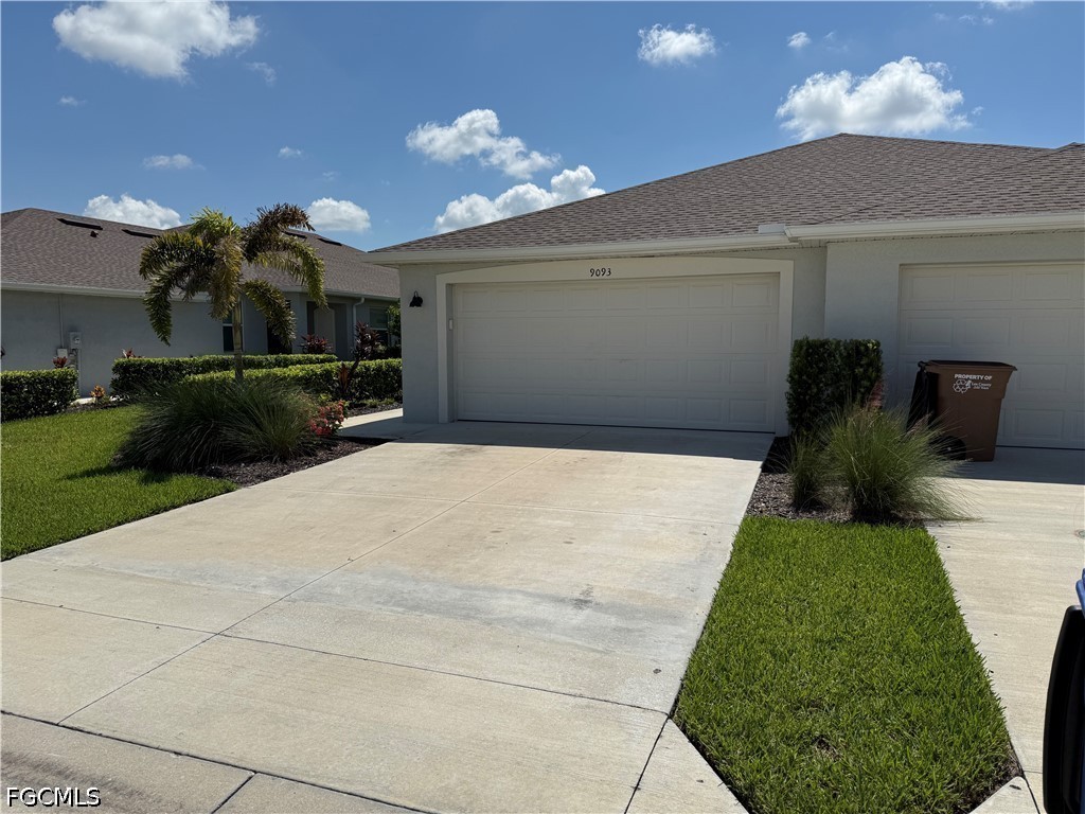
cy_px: 407
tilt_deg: -4.0
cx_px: 542
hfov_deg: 71.6
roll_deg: +0.1
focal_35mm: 24
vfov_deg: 56.8
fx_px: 752
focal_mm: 6.76
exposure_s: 1/10309
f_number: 1.78
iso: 80
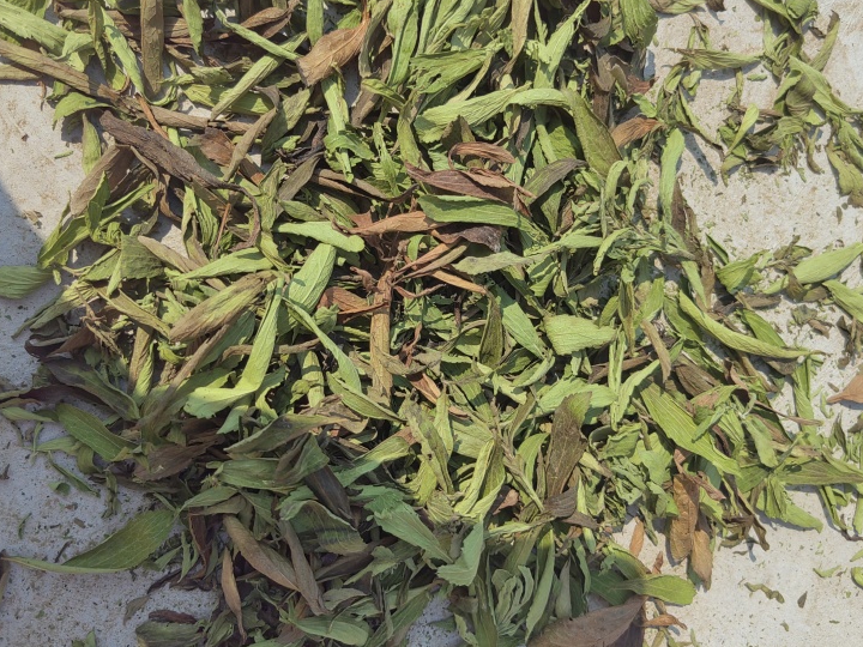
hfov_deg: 60.0
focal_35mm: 30
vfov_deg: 46.7
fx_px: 748
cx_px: 443
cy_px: 290
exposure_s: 1/4065
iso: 50
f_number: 1.9
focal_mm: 5.52
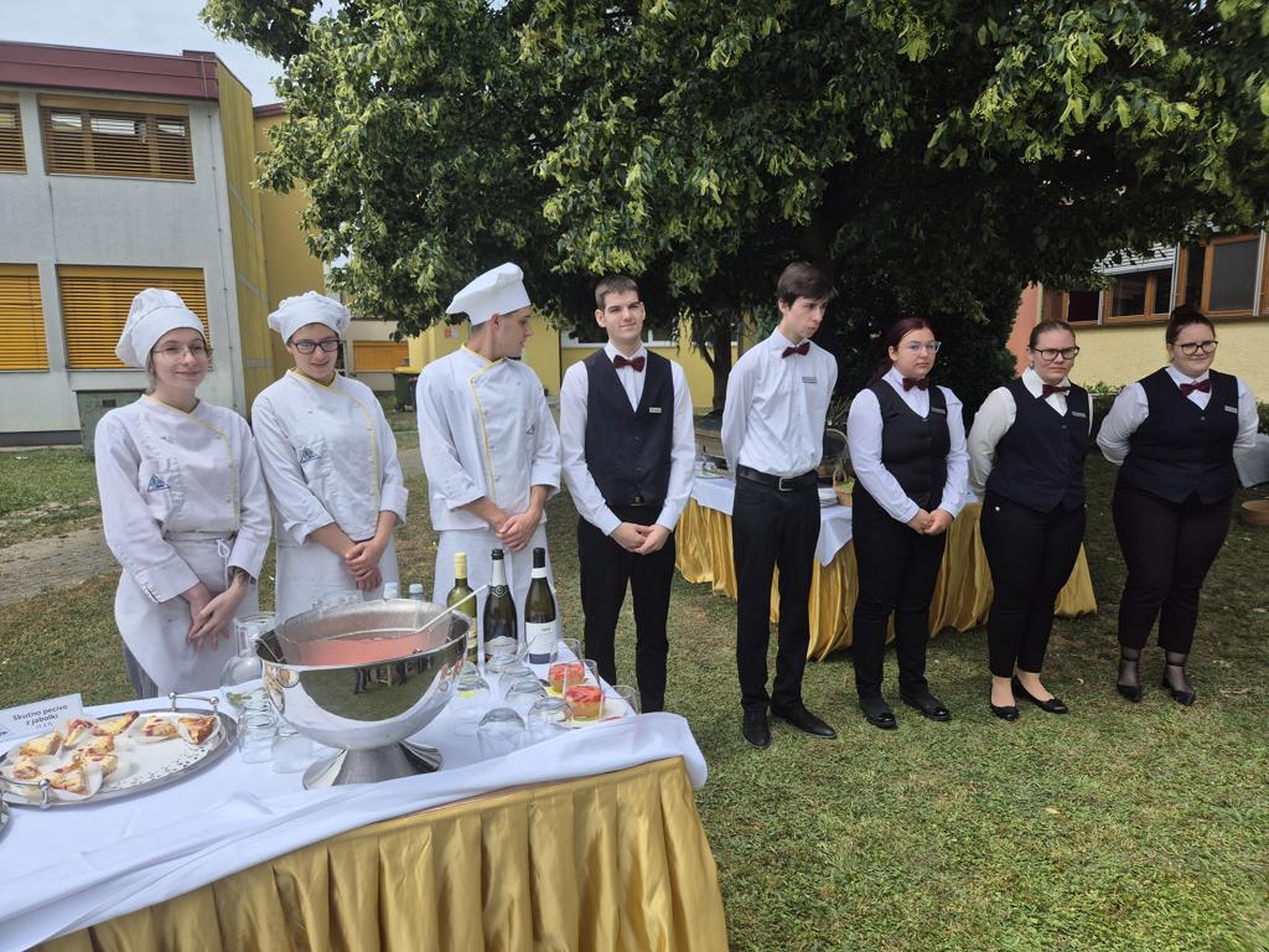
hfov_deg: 73.9
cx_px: 634
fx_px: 843
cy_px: 476
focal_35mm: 23
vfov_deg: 58.9
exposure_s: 1/2208
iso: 25
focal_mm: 5.4
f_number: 1.8
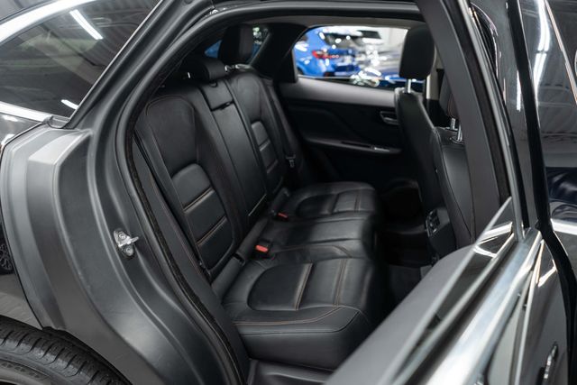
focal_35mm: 28
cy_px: 192
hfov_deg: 65.5
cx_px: 288
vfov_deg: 46.4
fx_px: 449
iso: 800
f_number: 3.2
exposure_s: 1/40
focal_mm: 28
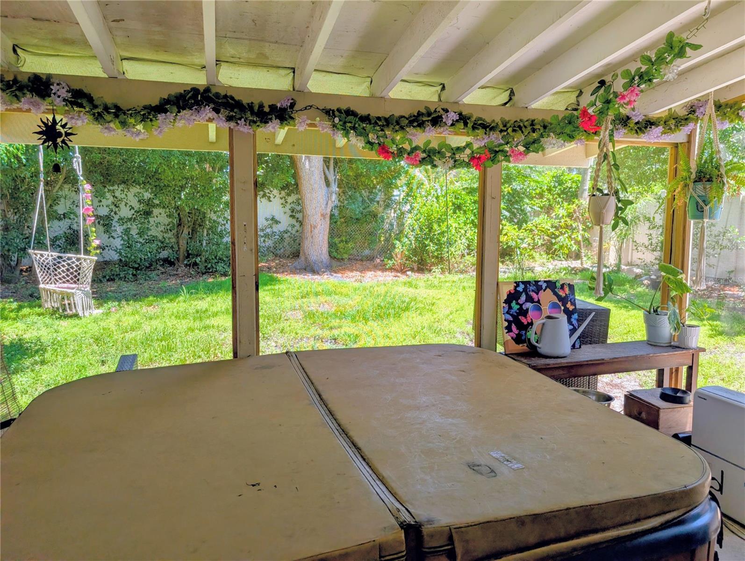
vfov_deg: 56.9
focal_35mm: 24
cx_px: 372
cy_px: 280
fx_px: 517
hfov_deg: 71.5
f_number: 1.68
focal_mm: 6.9
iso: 26
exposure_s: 1/214
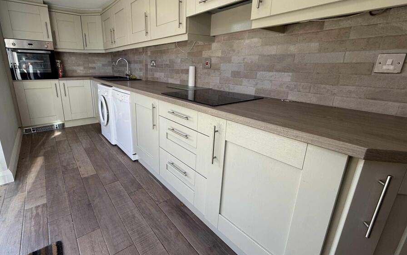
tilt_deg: -15.2
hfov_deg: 93.7
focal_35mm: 17
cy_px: 119
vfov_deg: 67.9
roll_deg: -0.9
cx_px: 174
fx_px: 189
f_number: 2.2
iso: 64
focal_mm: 2.22
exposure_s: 1/99
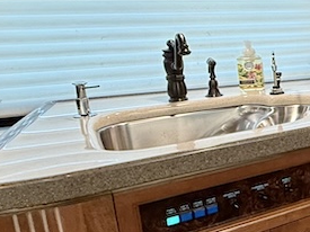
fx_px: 457
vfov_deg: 28.5
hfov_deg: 27.1
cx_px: 459
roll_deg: -0.3
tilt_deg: -13.4
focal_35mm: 51
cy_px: 101
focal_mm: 2.22
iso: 320
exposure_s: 1/60
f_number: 2.2
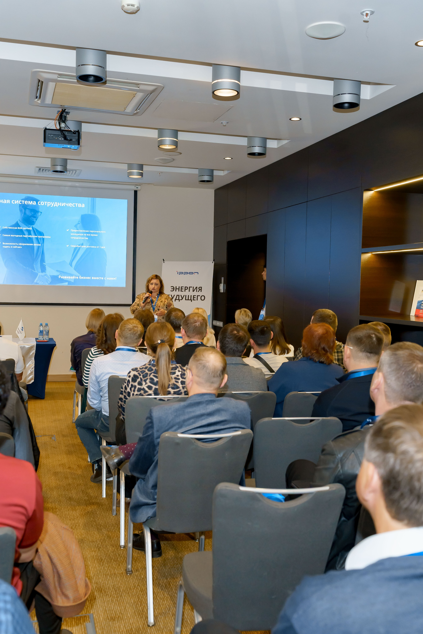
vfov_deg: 54.4
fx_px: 617
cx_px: 212
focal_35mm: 35
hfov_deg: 37.9
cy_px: 317
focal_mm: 35
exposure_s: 1/125
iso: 1600
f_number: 4.5
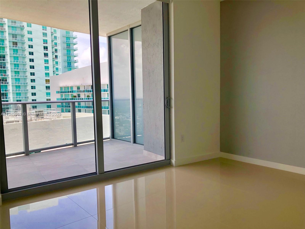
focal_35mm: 28
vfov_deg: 49.7
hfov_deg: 63.4
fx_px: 247
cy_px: 114
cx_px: 152
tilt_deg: -0.8
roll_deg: -0.3
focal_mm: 4
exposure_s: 1/197
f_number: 1.8
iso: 20
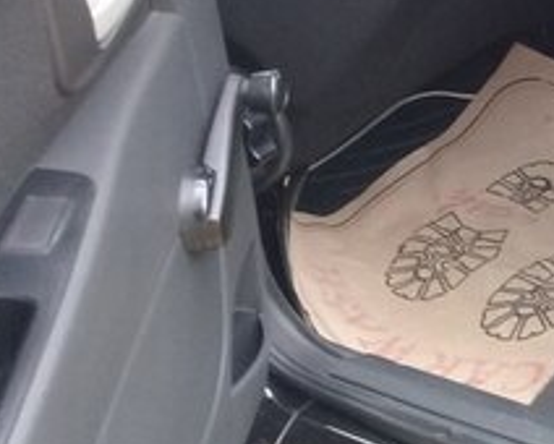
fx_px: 1543
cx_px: 805
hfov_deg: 18.3
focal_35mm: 94
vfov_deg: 15.8
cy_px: -85
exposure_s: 1/33
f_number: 2.2
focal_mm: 3.3
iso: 64
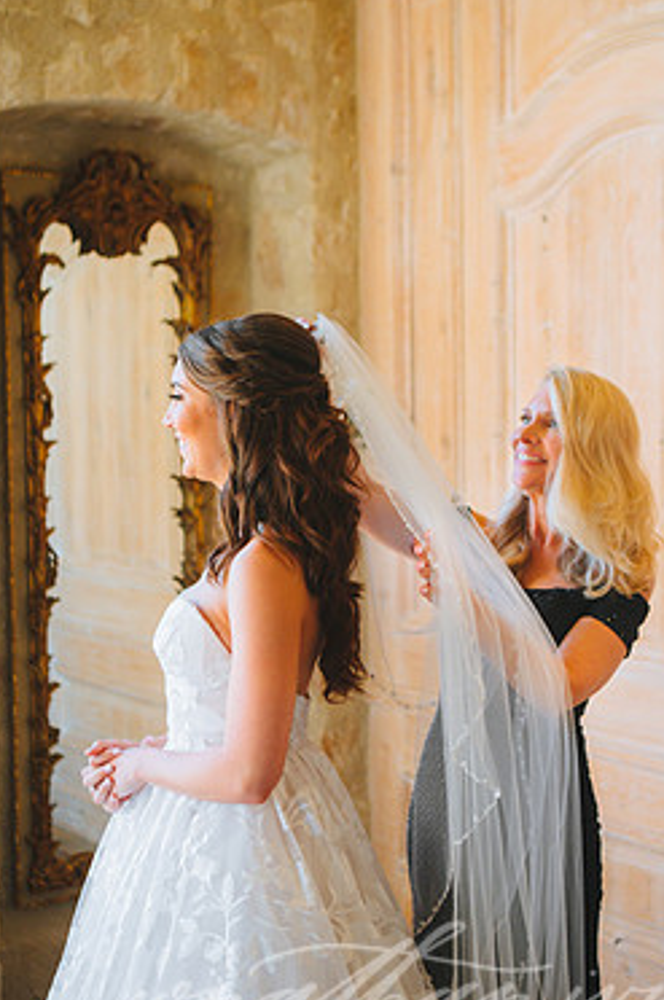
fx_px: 1609
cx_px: 386
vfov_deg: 34.5
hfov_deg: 23.3
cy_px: 505
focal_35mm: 58
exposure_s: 1/200
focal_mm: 48
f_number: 2.8
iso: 800
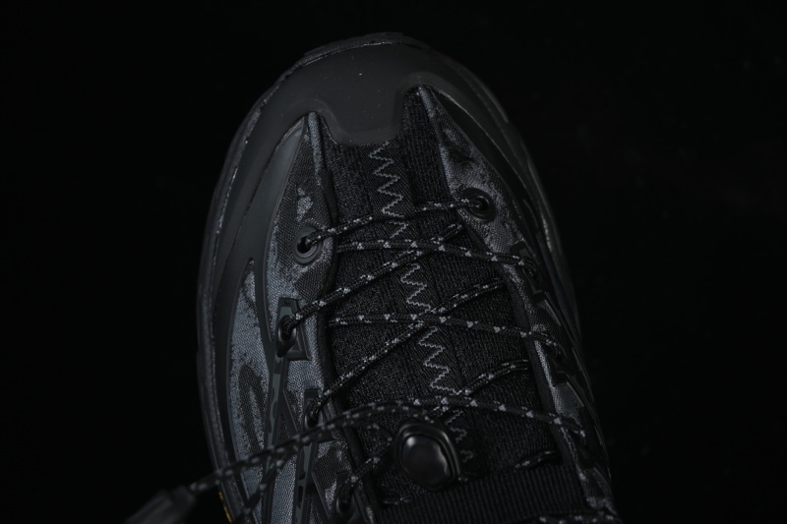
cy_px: 262
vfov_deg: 18.2
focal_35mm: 75
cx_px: 394
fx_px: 1639
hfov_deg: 27.0
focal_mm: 50
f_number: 6.3
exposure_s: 1/40
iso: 160
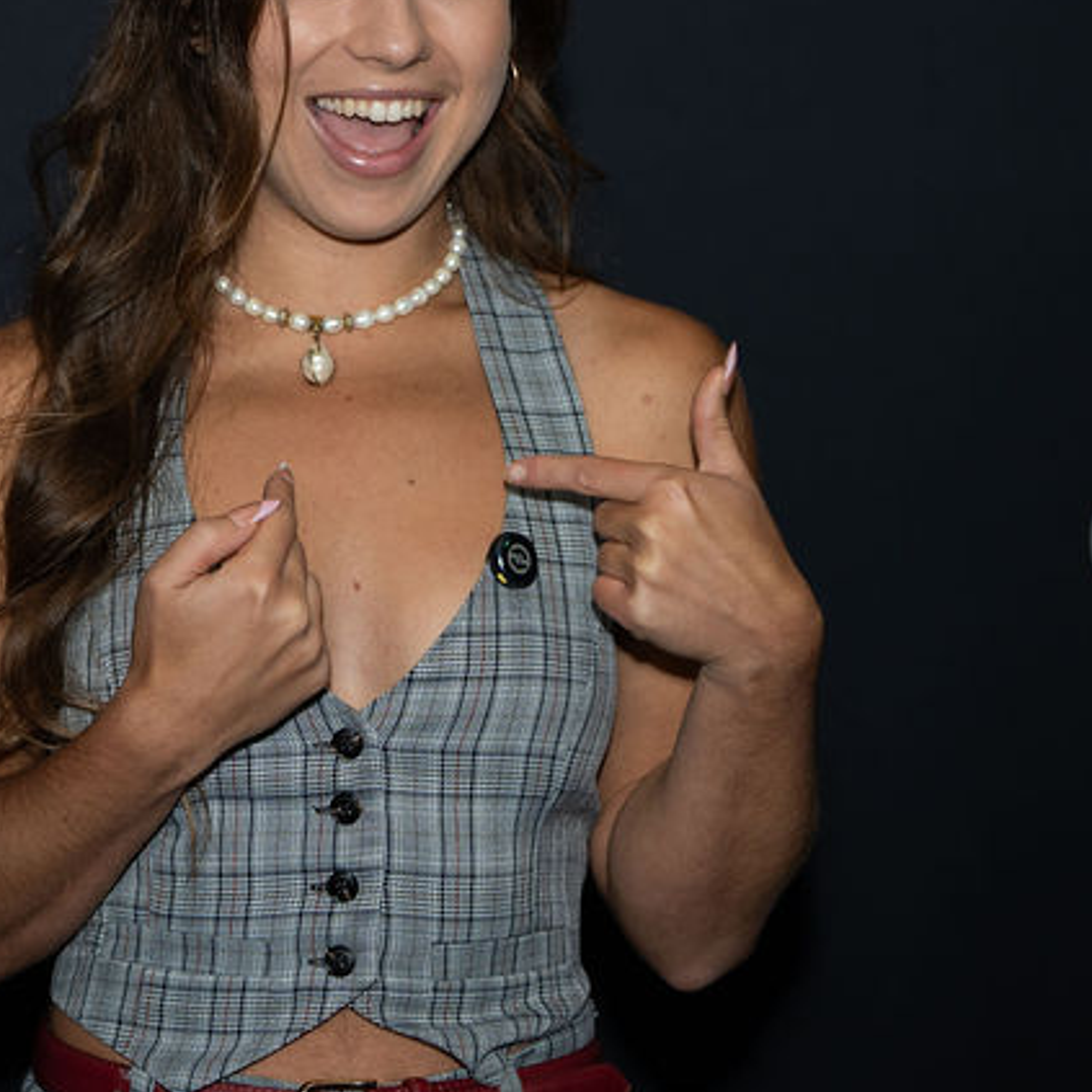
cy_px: 370
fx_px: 5139
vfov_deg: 12.1
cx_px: 67
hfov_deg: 12.0
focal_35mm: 144
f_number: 2.8
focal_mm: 70
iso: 250
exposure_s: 1/125
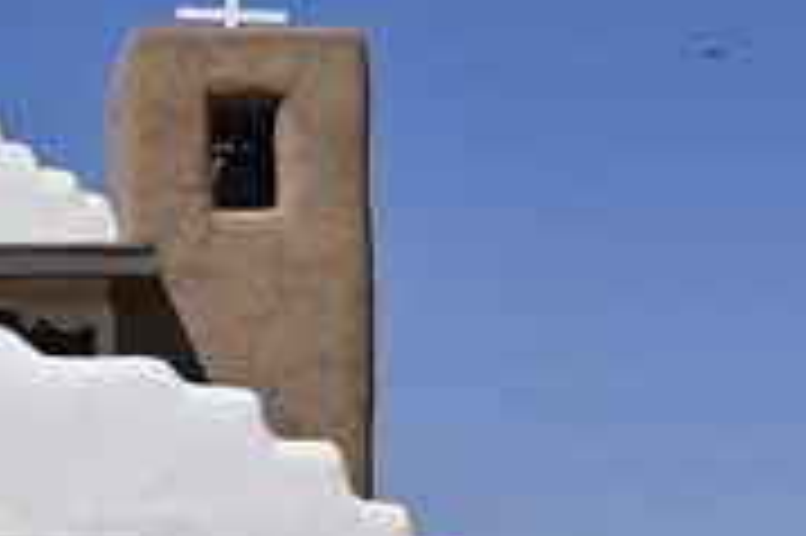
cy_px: 543
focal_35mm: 161
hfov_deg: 12.4
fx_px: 3601
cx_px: -185
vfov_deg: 8.5
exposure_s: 1/1600
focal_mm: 36
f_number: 5.6
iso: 64
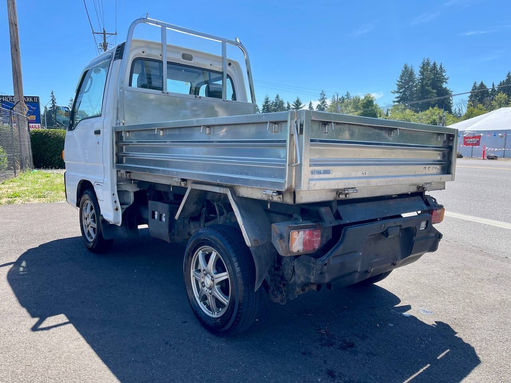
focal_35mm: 25
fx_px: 369
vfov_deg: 54.9
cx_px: 256
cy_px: 192
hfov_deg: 69.4
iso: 32
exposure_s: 1/1534
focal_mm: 5.1
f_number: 1.6
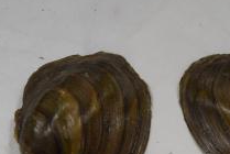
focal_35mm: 86
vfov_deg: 15.9
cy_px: 114
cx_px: 168
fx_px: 550
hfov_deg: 23.4
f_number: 8
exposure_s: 1/250
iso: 360
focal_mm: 30
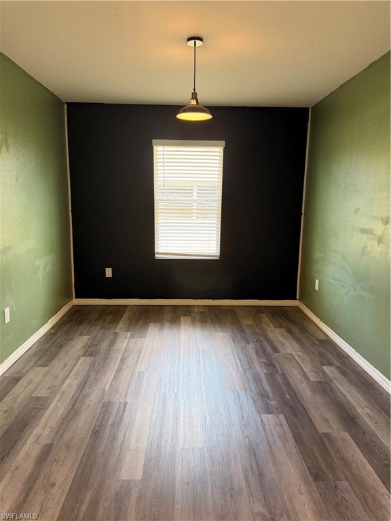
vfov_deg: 71.6
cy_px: 260
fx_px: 361
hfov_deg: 56.8
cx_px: 196
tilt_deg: -10.1
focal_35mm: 24
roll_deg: +0.1
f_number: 1.78
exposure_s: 1/120
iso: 160
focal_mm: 6.76
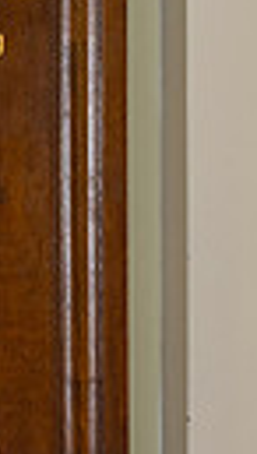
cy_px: 406
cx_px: -595
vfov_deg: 7.5
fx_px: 3461
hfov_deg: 4.1
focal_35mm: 287
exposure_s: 1/60
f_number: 5.6
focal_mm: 58
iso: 320
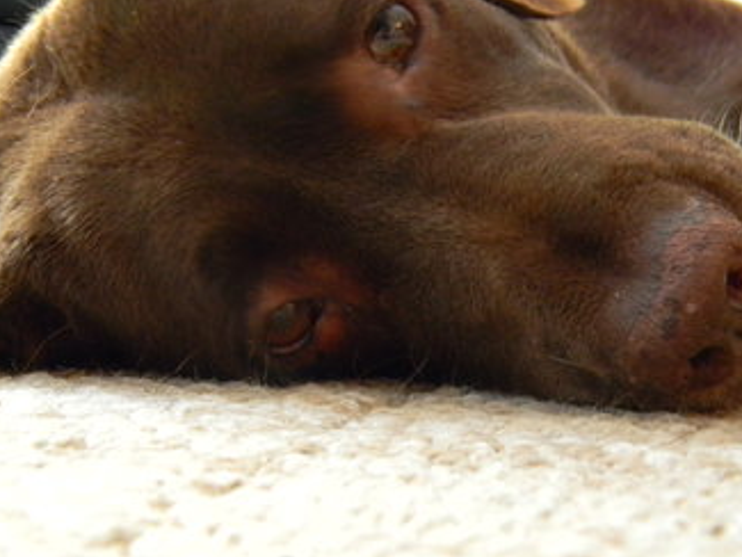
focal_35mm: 52
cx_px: 404
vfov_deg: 28.1
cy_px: 283
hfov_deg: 36.8
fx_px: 1115
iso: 400
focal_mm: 8.6
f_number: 3.9
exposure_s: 1/1.8
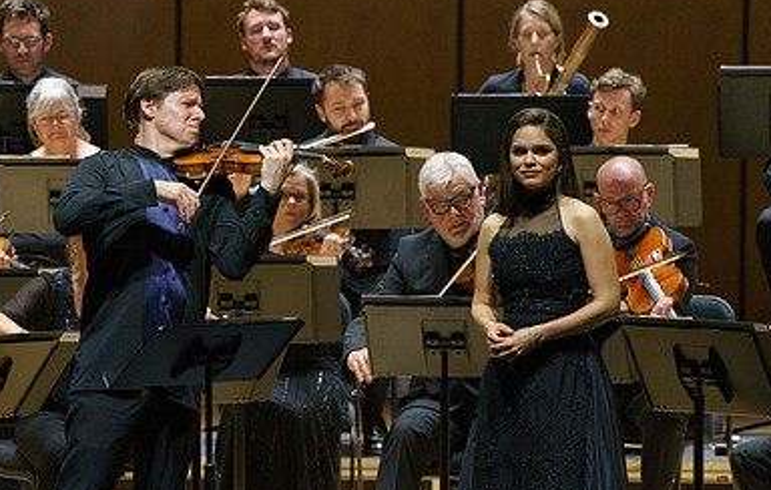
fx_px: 10091
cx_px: 277
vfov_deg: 2.8
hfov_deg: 4.4
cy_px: 358
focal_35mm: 478
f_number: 6.3
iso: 3200
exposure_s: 1/320
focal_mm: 312
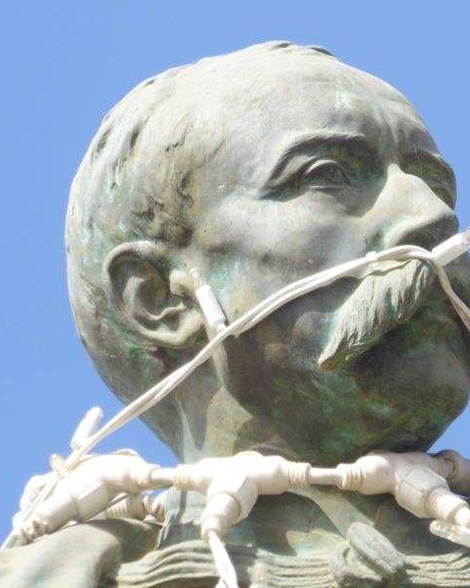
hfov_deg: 2.7
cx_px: 257
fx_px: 10090
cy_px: 294
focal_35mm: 580
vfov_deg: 3.3
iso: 80
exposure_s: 1/160
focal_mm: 71.7
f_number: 6
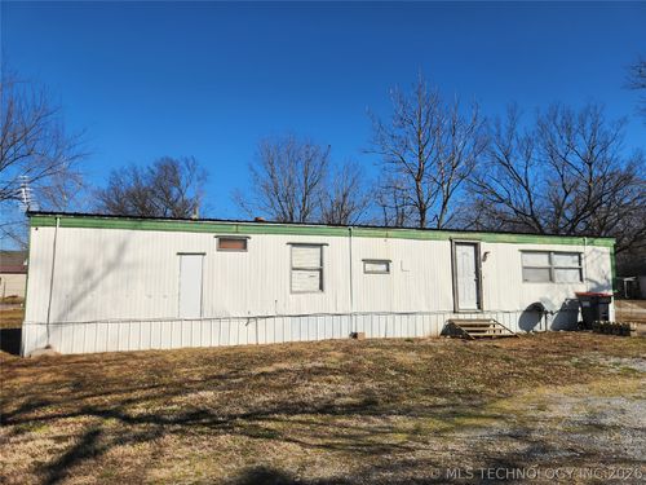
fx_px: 429
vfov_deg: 58.9
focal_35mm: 23
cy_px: 242
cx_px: 323
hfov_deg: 73.9
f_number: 1.8
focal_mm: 5.4
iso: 20
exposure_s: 1/3273
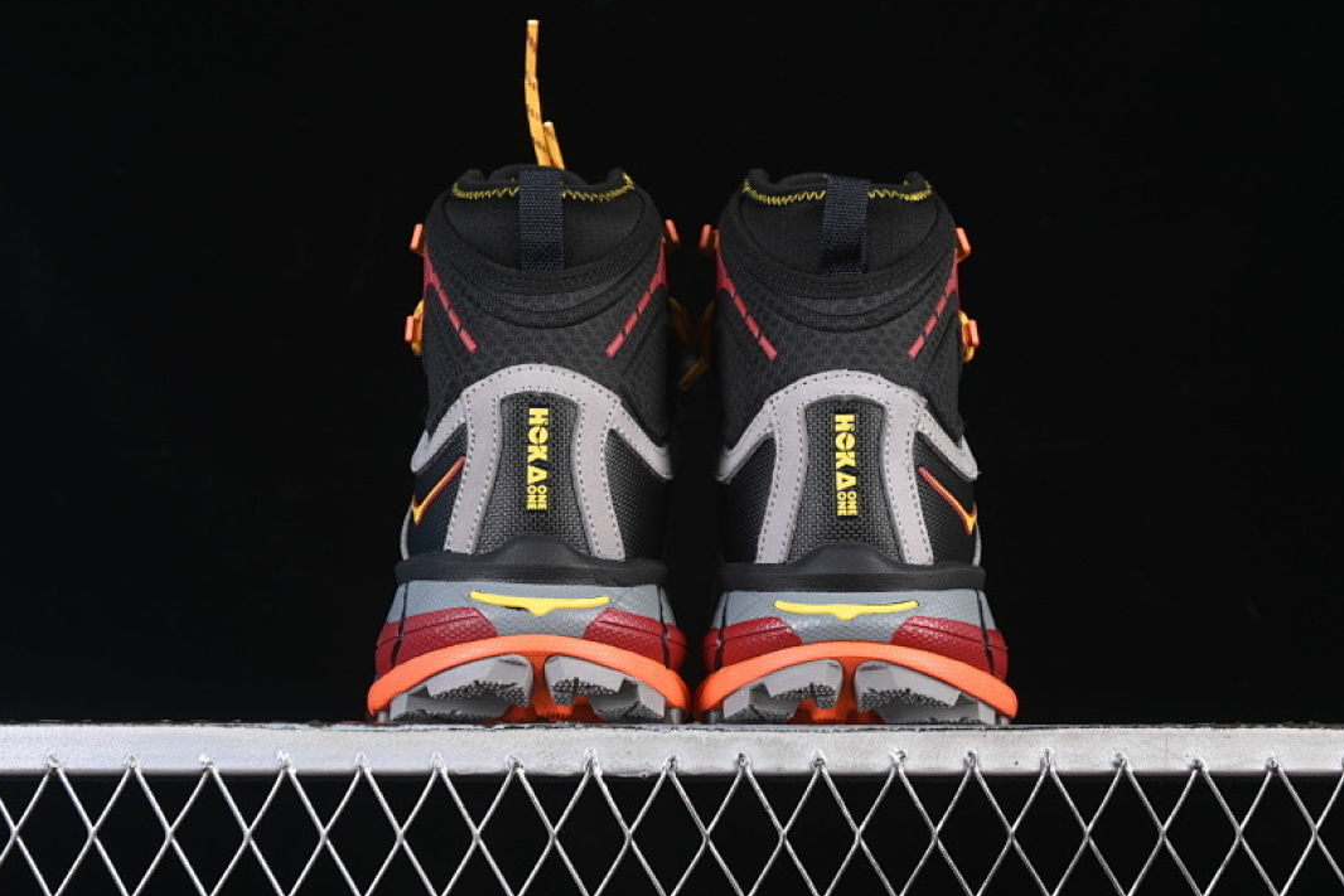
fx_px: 2838
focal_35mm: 76
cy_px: 445
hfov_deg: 26.6
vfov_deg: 18.0
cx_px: 671
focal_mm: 50
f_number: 6.3
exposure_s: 1/60
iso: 160
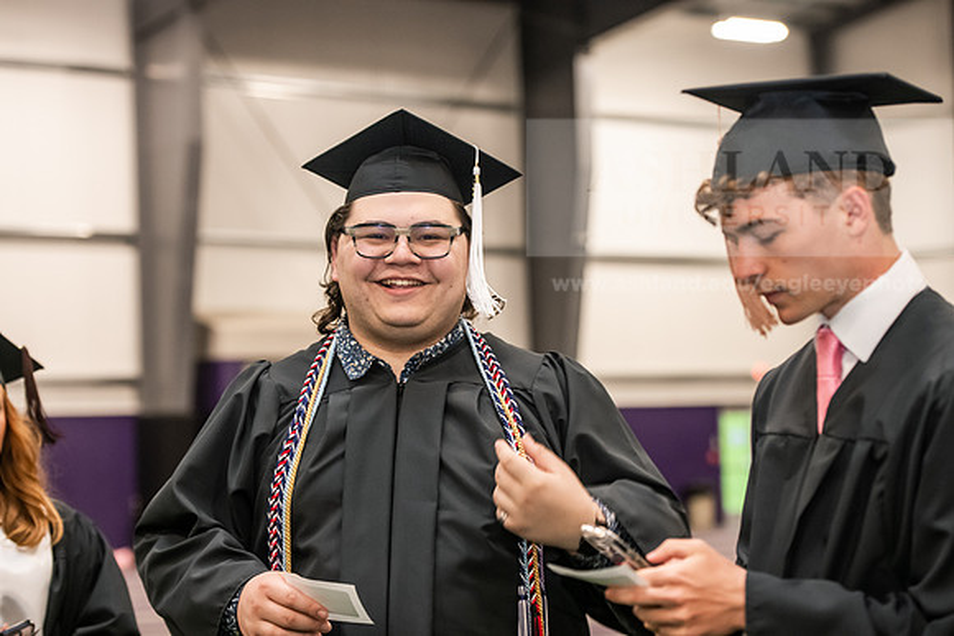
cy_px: 318
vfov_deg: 15.2
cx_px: 477
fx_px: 2385
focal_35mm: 90
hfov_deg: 22.6
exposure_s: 1/200
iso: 3200
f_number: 3.5
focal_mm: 90
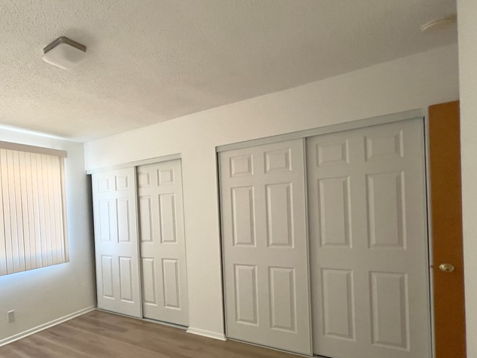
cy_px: 222
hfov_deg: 72.0
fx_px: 289
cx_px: 105
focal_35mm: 21
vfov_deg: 62.6
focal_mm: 1.57
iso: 125
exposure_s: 1/99
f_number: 1.8
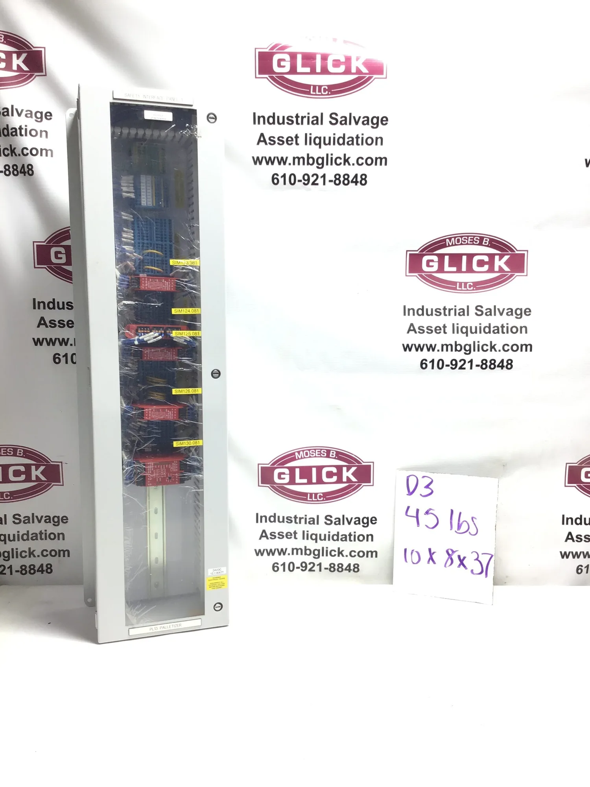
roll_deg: -0.2
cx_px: 295
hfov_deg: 45.4
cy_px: 394
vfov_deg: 58.4
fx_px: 704
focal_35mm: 31
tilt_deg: -7.8
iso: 32
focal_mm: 3.3
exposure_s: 1/60
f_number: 2.4
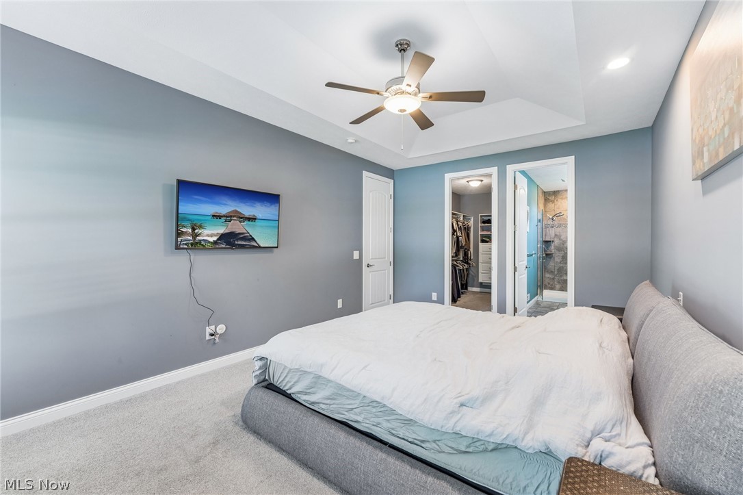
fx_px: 289
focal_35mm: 14
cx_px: 372
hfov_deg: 104.3
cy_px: 248
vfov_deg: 81.2
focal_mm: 14
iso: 200
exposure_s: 1/8
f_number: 6.3
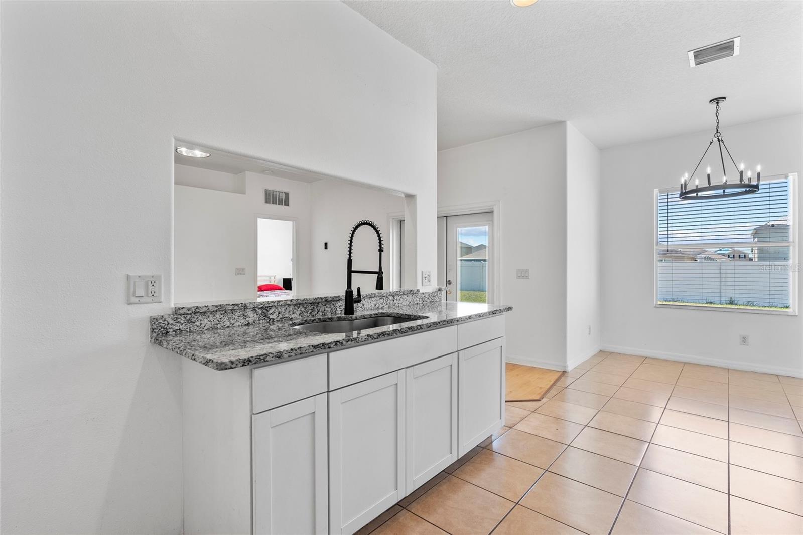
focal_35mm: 16
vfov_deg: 73.8
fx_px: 357
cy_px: 268
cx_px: 402
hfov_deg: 96.7
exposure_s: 1/5
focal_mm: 16
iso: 400
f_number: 8
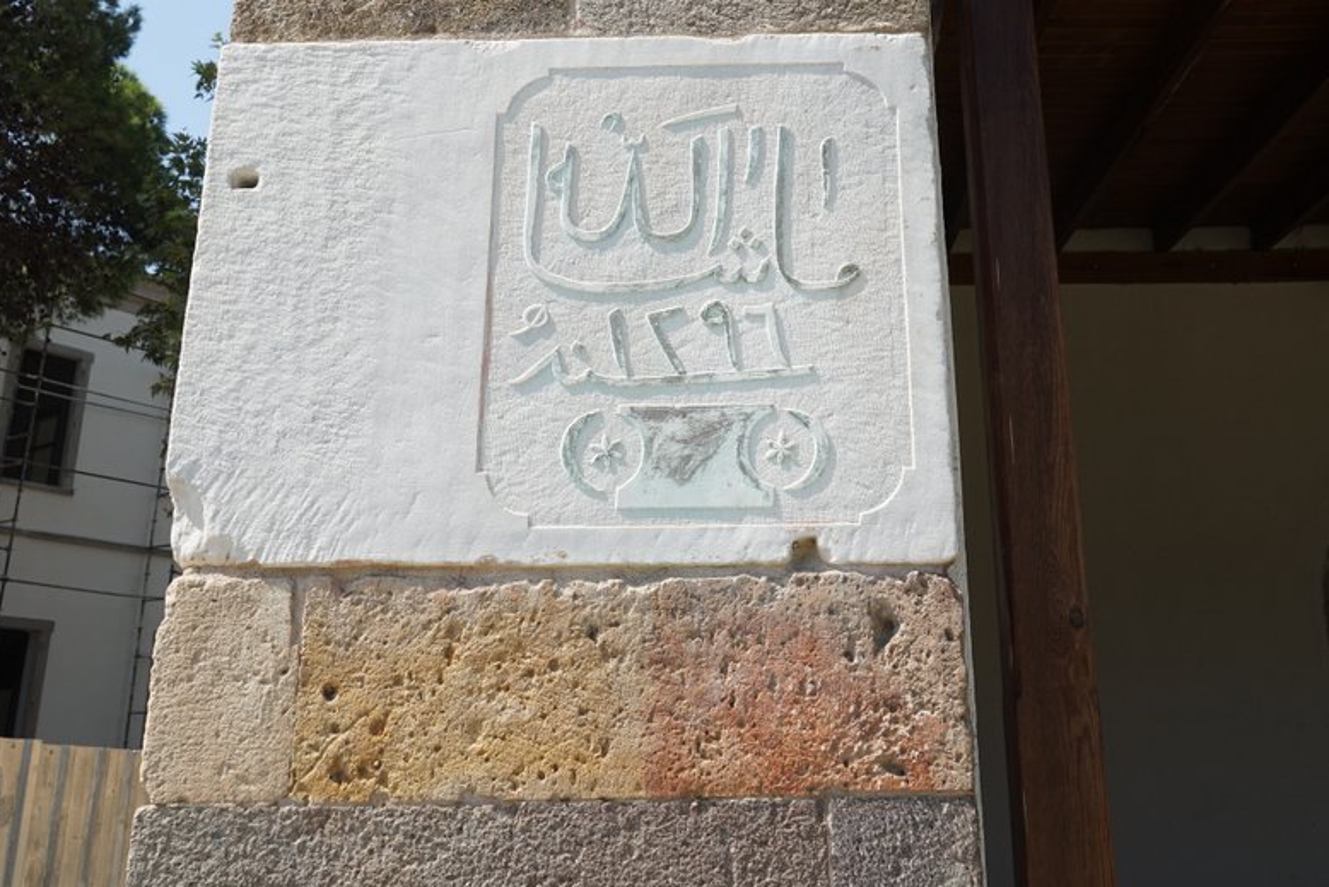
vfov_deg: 35.6
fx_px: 1366
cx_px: 745
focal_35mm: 37
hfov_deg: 51.8
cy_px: 299
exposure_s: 1/250
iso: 100
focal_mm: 24
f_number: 7.1
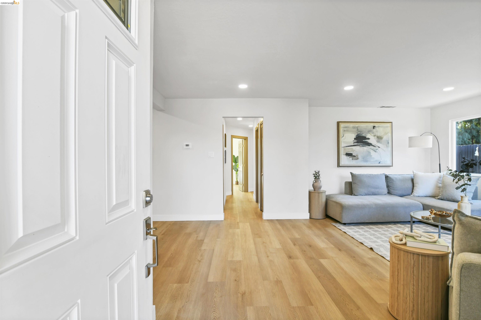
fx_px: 200
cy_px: 160
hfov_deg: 100.4
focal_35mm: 15
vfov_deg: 77.3
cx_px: 240
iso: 200
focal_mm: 10
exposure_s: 1/13
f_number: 6.3
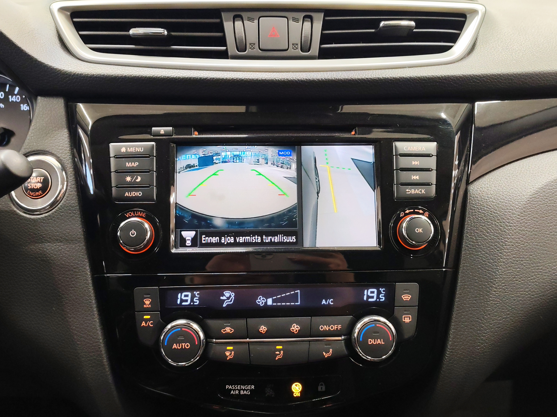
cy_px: 208
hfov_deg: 54.0
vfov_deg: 41.8
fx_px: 547
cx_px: 278
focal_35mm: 34
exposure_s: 1/50
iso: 1000
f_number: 1.9
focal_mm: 6.12
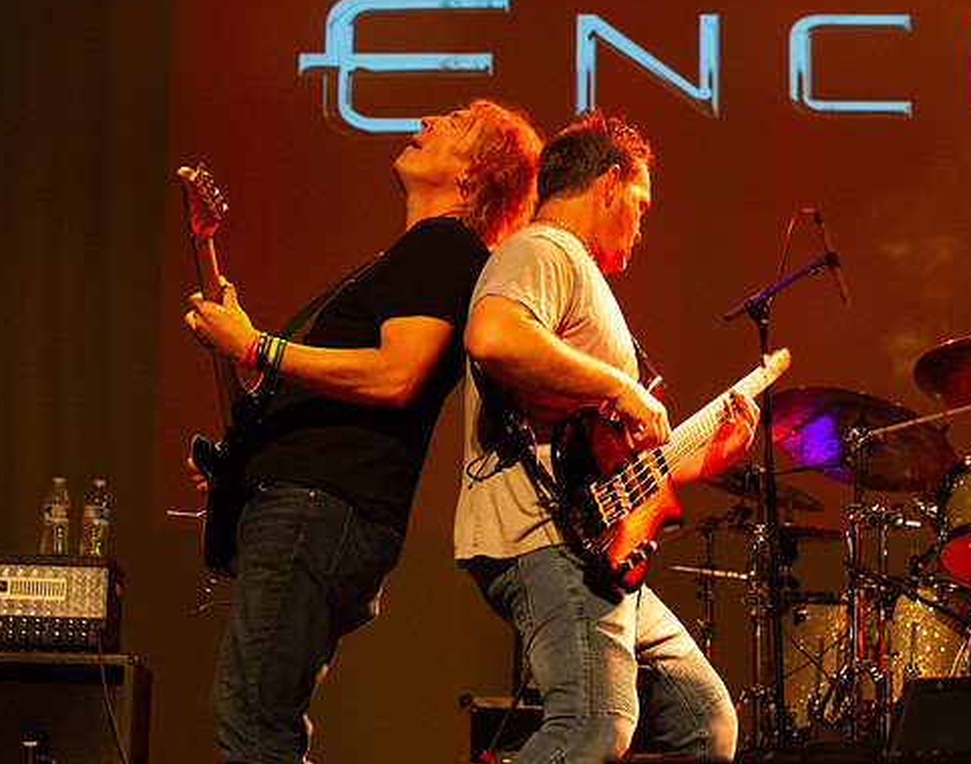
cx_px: 388
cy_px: 359
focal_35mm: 98
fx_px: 2798
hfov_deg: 19.7
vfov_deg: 15.5
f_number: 6.3
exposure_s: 1/125
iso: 8000
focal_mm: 70
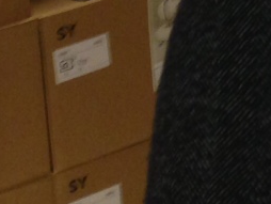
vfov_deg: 6.3
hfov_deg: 8.0
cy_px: -440
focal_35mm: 212
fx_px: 1661
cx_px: 826
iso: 125
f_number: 2.4
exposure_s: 1/20
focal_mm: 4.13
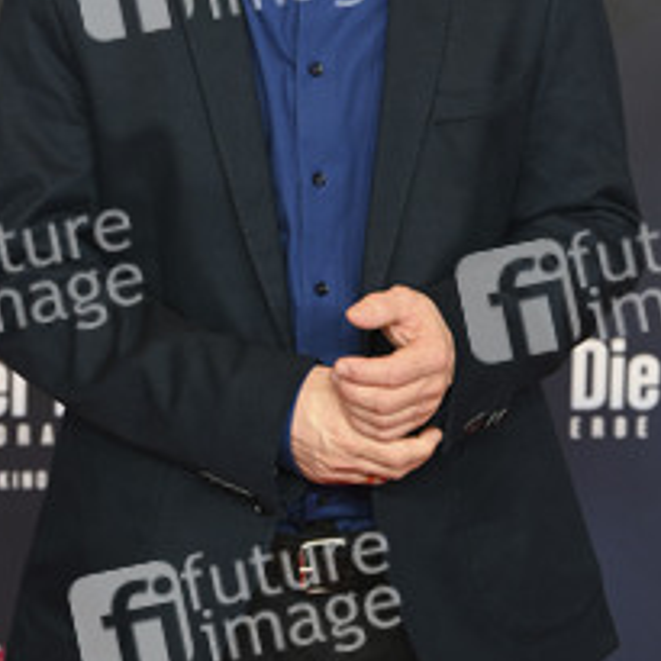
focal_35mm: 162
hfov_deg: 10.8
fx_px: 3500
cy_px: 126
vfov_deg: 10.8
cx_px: 329
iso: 1250
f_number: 6.3
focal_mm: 98
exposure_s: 1/160
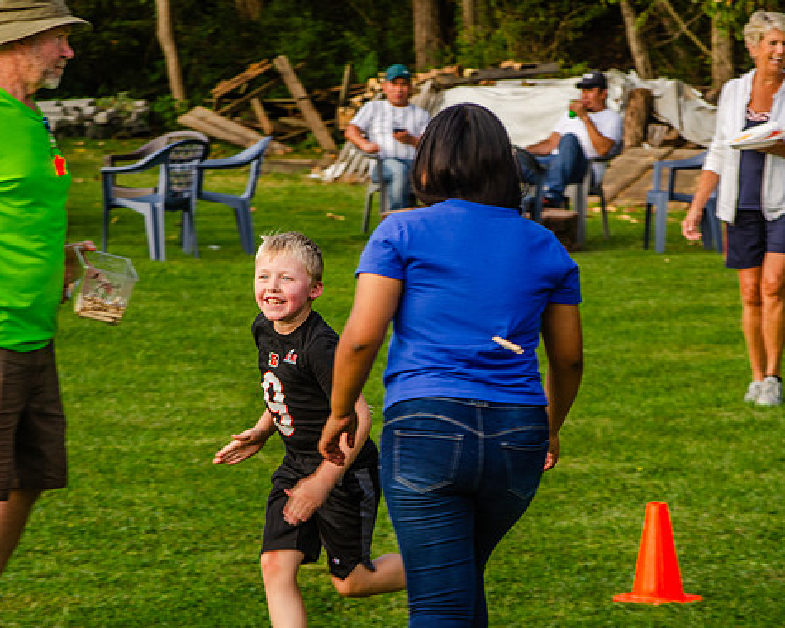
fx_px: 4182
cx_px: 390
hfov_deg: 10.7
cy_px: 316
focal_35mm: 180
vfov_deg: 8.6
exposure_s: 1/200
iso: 200
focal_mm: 105
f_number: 7.1
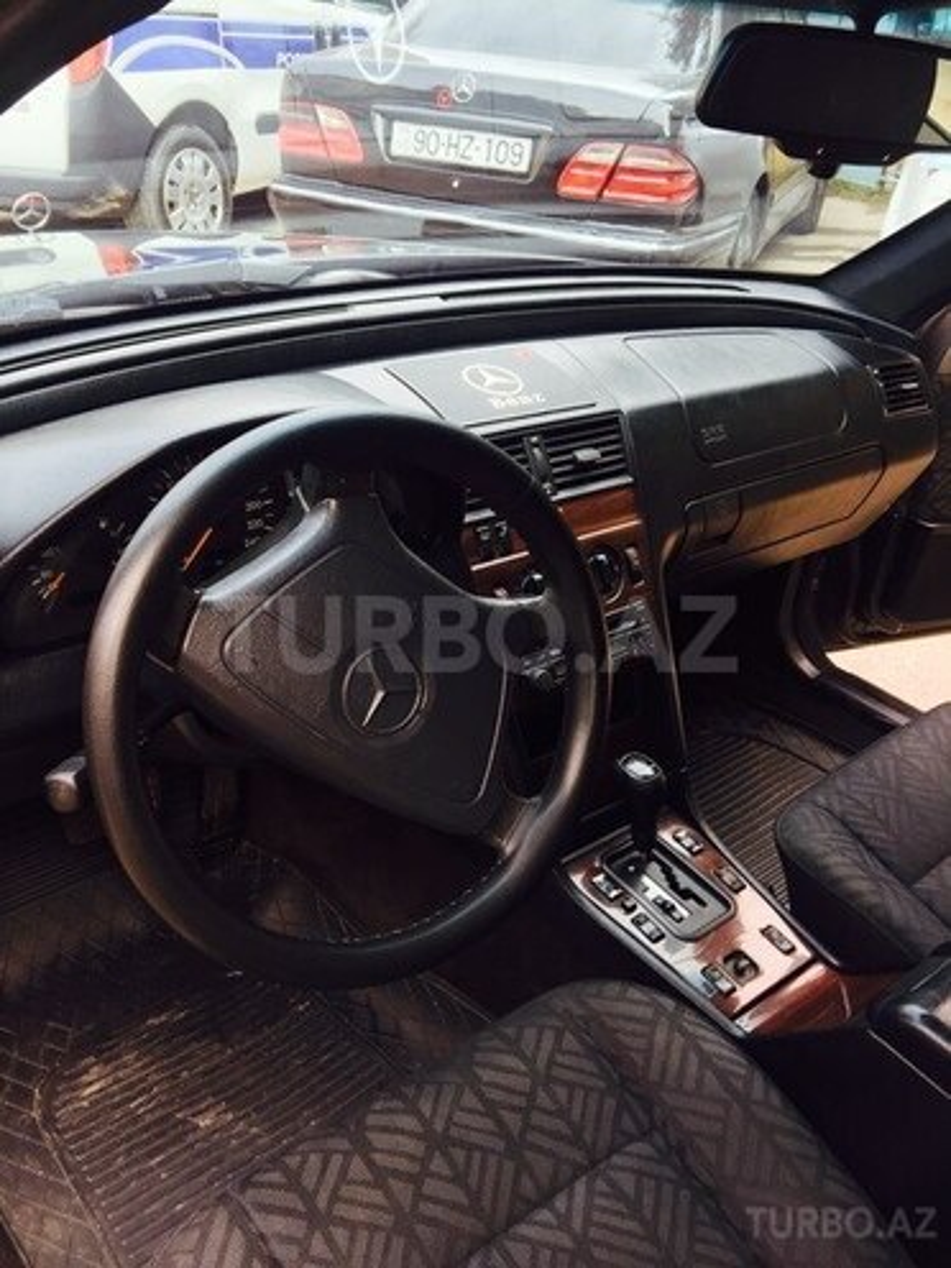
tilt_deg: -33.0
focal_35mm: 29
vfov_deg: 61.7
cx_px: 476
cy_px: 634
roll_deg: -0.1
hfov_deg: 48.2
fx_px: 1062
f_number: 2.2
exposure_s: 1/100
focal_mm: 4.15
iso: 50
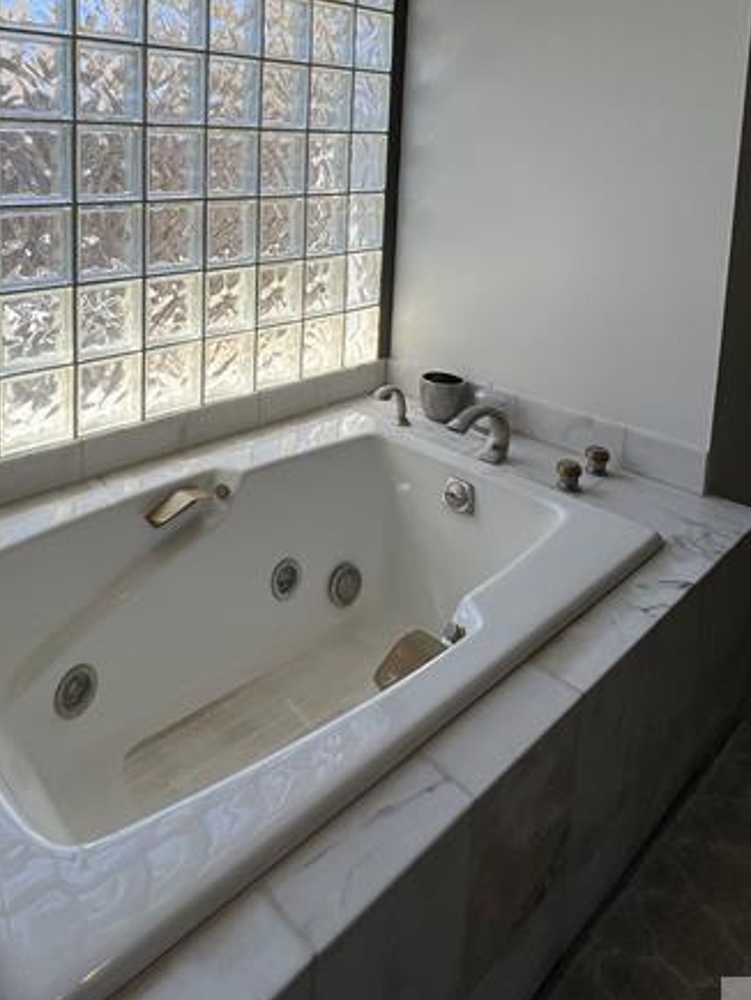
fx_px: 665
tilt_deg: -5.5
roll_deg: -1.3
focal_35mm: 23
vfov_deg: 67.8
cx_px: 198
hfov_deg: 56.4
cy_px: 219
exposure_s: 1/469
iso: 32
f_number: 1.8
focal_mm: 1.57
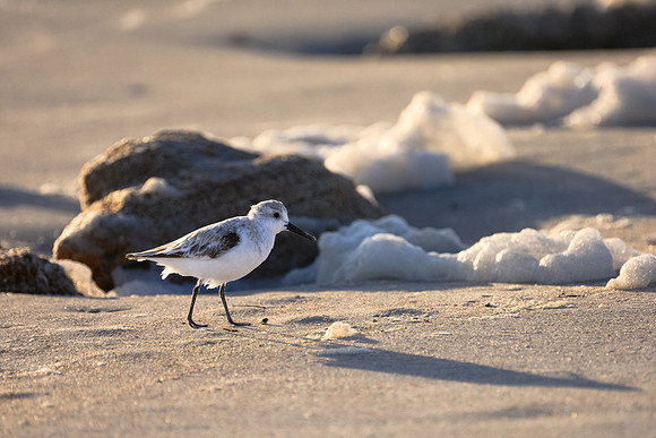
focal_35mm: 509
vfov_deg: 2.7
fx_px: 9285
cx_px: 343
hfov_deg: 4.0
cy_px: 273
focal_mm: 400
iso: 800
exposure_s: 1/2500
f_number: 5.6
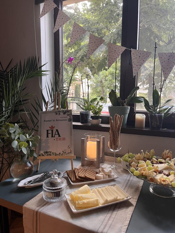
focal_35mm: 26
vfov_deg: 67.3
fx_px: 175
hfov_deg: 53.1
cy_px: 116
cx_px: 88
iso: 200
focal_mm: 5.1
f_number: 1.6
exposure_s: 1/60
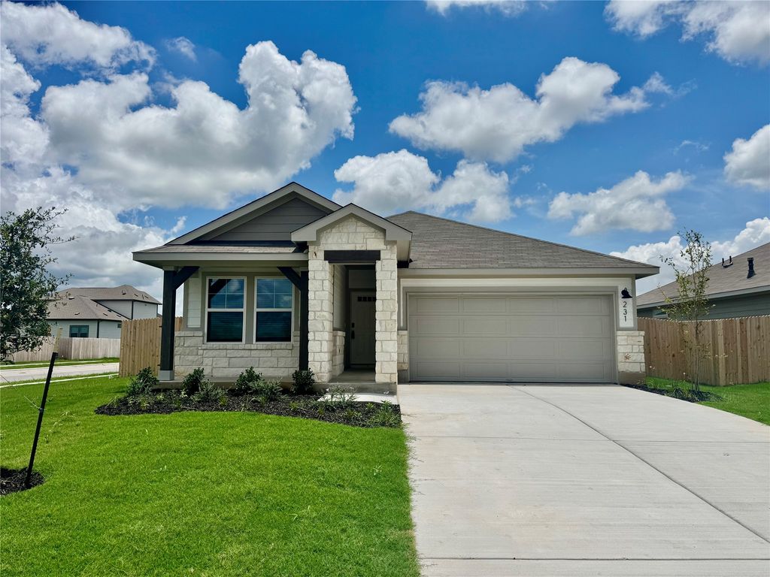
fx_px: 534
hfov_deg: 71.6
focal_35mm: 24
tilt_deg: +4.3
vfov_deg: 56.8
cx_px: 385
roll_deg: -0.3
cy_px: 288
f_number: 1.78
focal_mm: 6.76
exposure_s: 1/12346
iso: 64
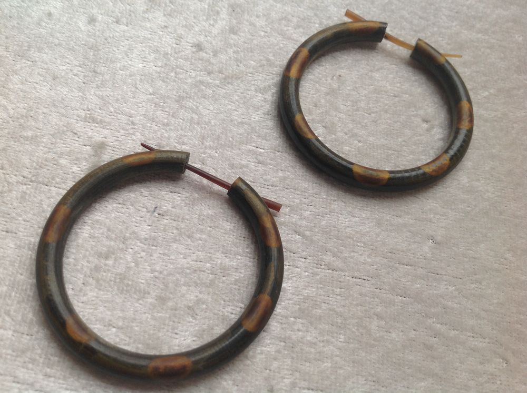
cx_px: 264
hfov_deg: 52.7
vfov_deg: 40.6
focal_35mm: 35
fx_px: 532
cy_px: 196
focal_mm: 4.28
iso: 50
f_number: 2.4
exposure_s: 1/20
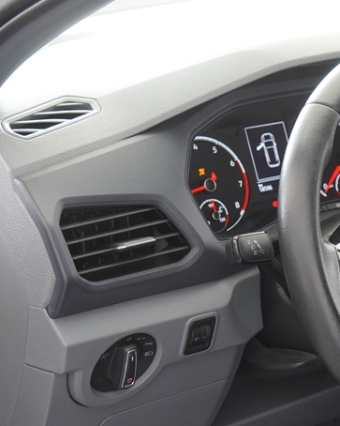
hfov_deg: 13.6
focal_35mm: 108
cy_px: 225
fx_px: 1359
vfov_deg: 17.8
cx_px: 471
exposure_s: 1/60
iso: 400
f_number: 4
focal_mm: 34
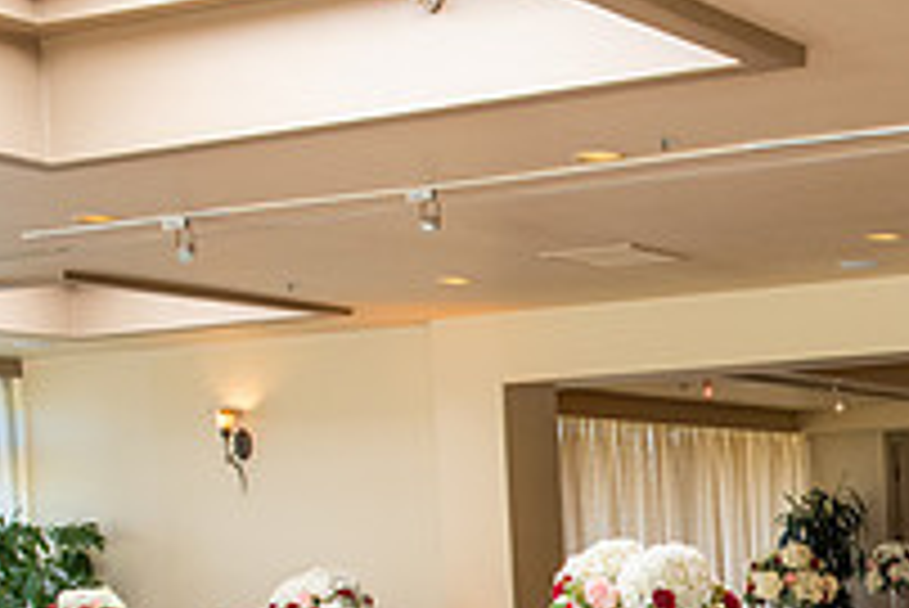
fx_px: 2249
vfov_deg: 14.8
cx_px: 1030
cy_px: 741
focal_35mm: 89
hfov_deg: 21.5
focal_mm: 31
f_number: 6.3
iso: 1000
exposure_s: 1/80
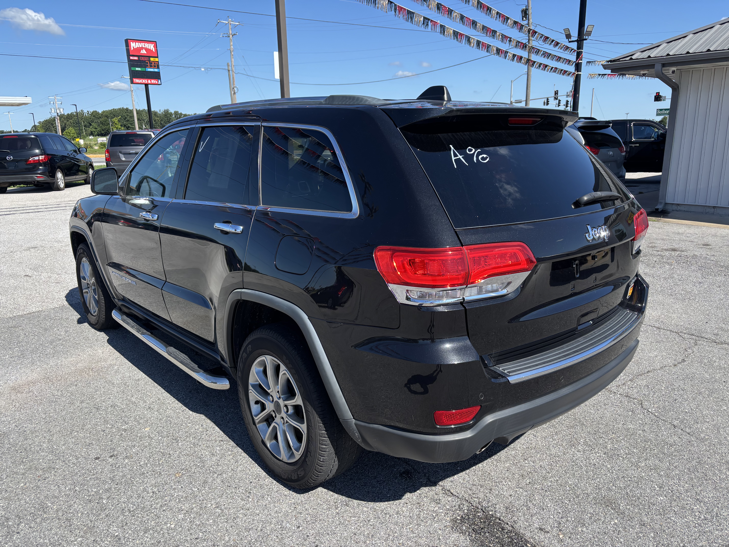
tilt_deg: -13.3
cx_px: 364
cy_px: 274
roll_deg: +1.4
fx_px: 548
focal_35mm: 26
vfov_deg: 53.1
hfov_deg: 67.3
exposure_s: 1/1949
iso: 50
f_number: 1.6
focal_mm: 5.96
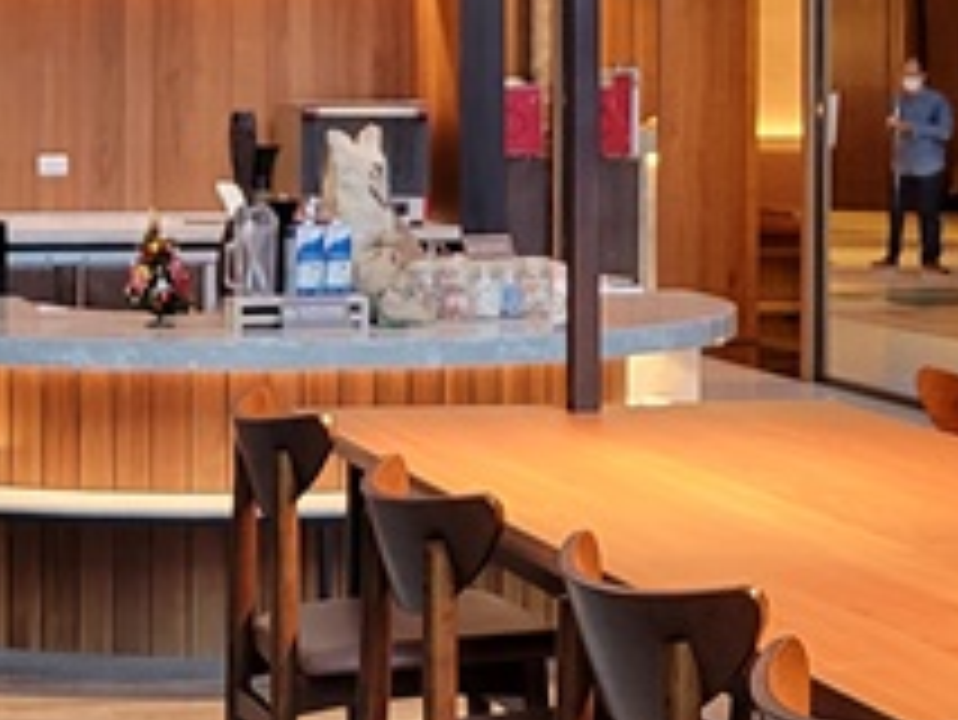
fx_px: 3378
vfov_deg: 12.1
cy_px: 99
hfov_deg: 16.1
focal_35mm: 122
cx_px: 270
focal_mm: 5.4
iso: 250
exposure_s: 1/40
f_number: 1.8
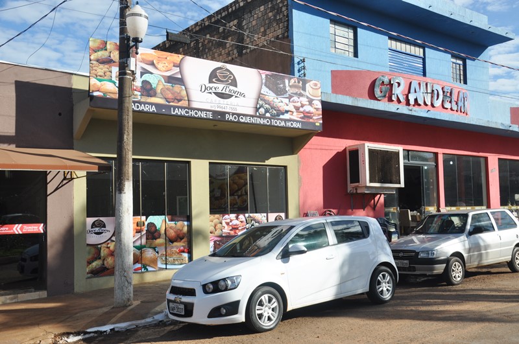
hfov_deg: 51.3
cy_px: 172
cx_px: 260
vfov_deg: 35.4
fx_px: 540
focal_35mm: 38
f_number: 9
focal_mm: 25
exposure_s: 1/400
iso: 200
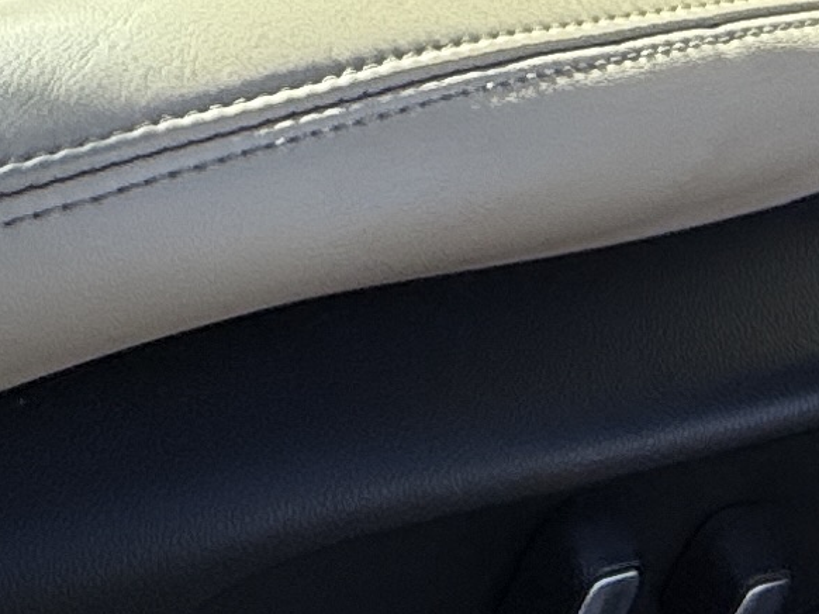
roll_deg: -0.6
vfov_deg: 11.2
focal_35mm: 97
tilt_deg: -5.9
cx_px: 357
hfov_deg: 20.2
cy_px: -1082
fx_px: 2294
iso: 64
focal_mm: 2.22
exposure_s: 1/701
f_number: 2.2
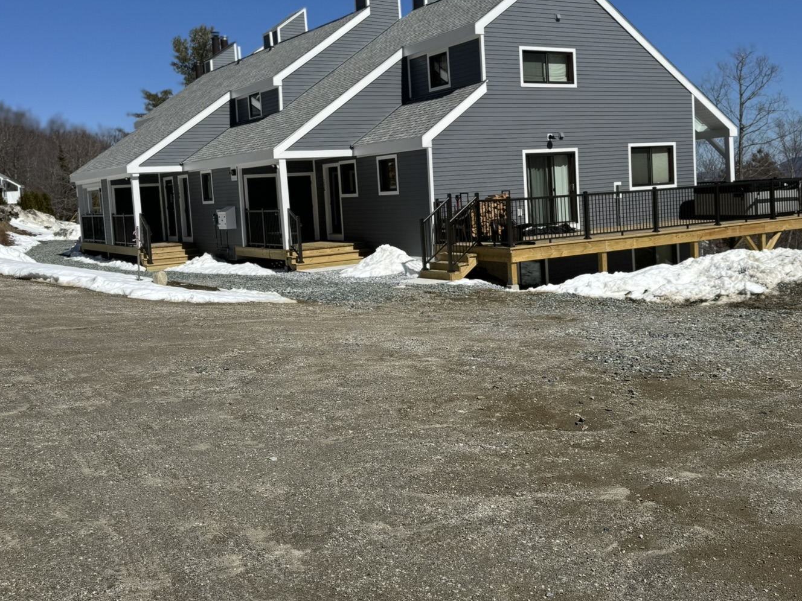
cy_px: 235
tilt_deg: -3.0
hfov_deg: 50.1
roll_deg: +3.1
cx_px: 430
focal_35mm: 37
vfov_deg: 38.5
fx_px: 857
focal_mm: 6.76
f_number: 1.78
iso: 80
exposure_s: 1/9009
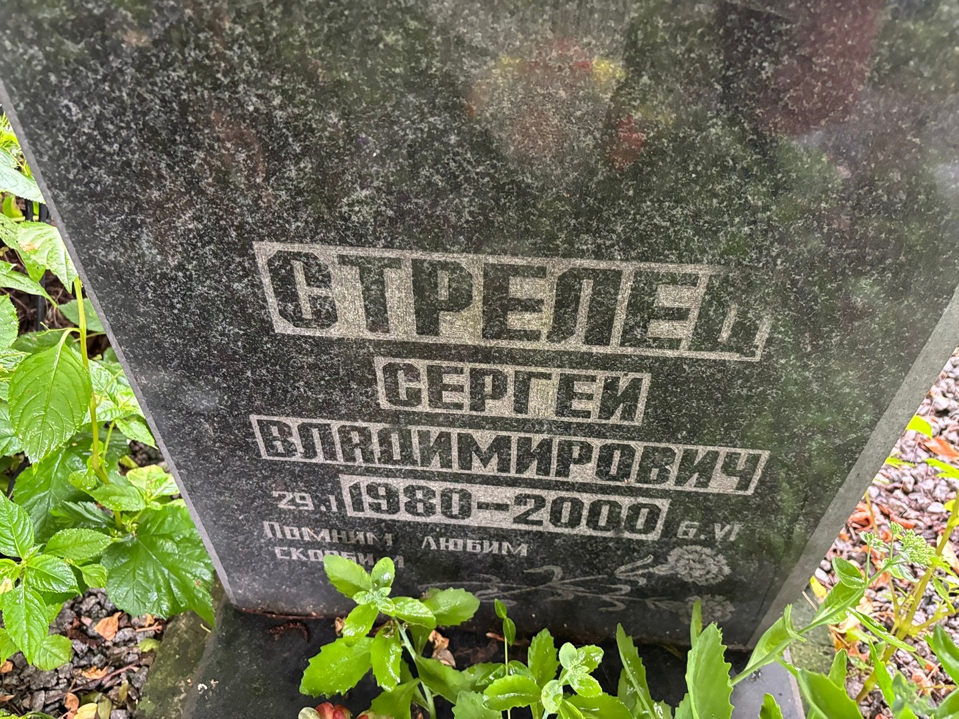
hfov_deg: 67.3
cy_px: 360
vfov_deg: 53.1
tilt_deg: -45.0
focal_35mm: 26
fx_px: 720
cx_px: 480
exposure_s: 1/40
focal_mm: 5.96
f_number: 1.6
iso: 640
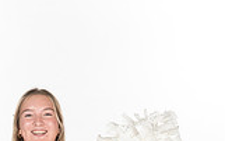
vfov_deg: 8.3
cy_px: 307
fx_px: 908
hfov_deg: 14.0
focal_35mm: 148
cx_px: 31
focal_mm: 52
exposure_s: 1/400
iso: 640
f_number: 8
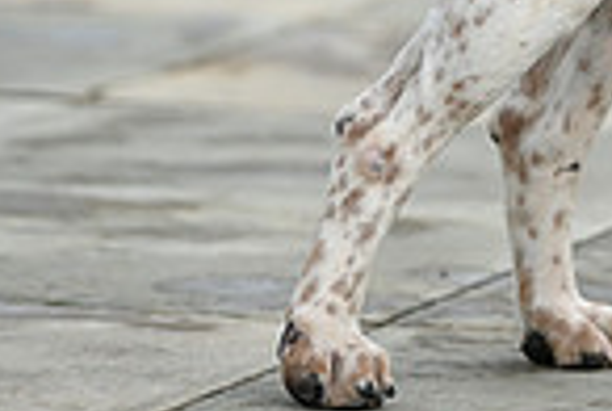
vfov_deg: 2.0
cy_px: -191
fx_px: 11805
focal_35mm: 693
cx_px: 1098
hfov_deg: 3.0
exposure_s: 1/1000
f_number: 4.5
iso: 400
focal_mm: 175
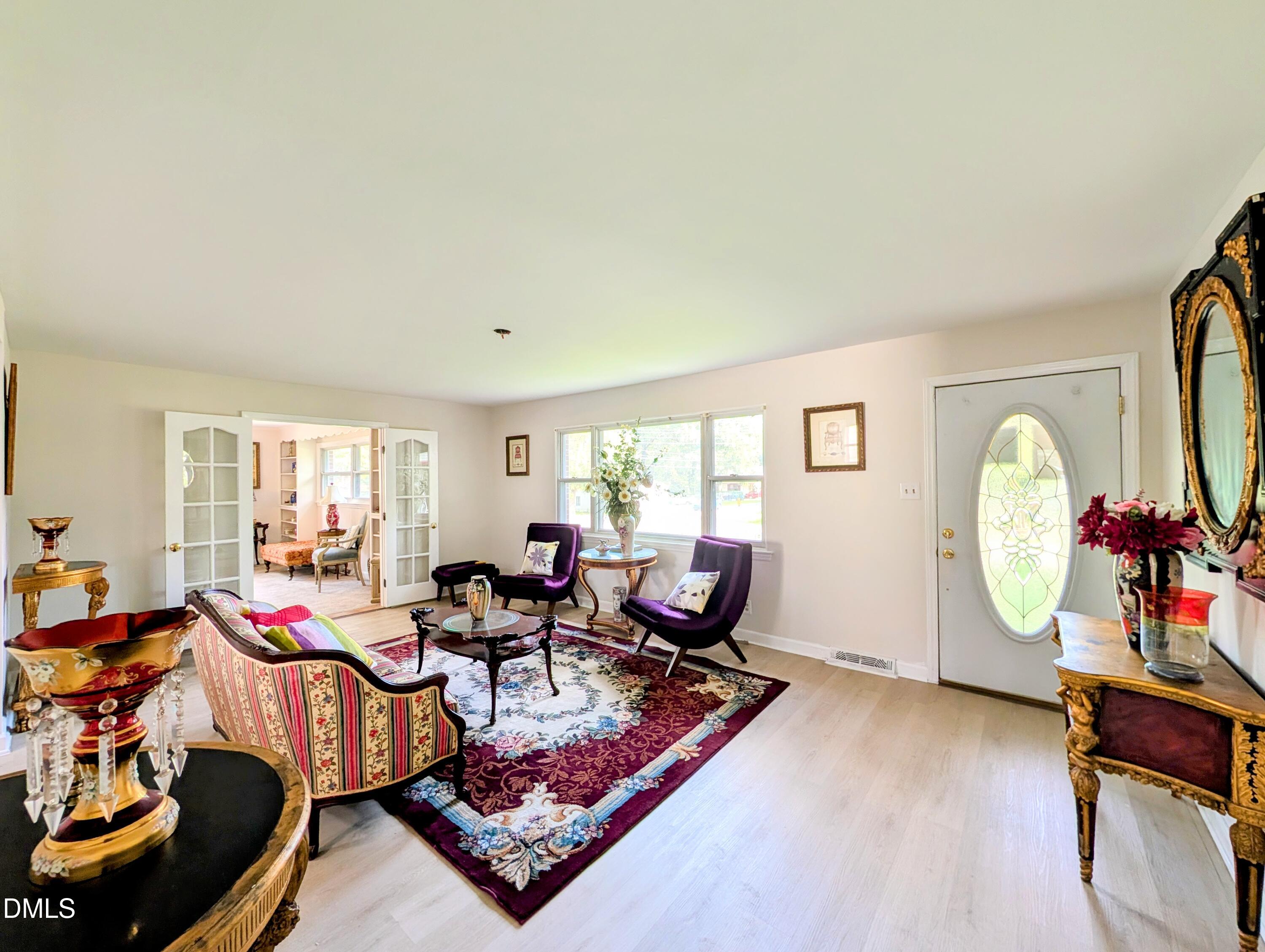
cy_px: 476
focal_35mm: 12
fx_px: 439
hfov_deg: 110.5
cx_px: 632
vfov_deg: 94.6
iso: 67
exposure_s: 1/93.3
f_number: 1.7
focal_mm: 2.02
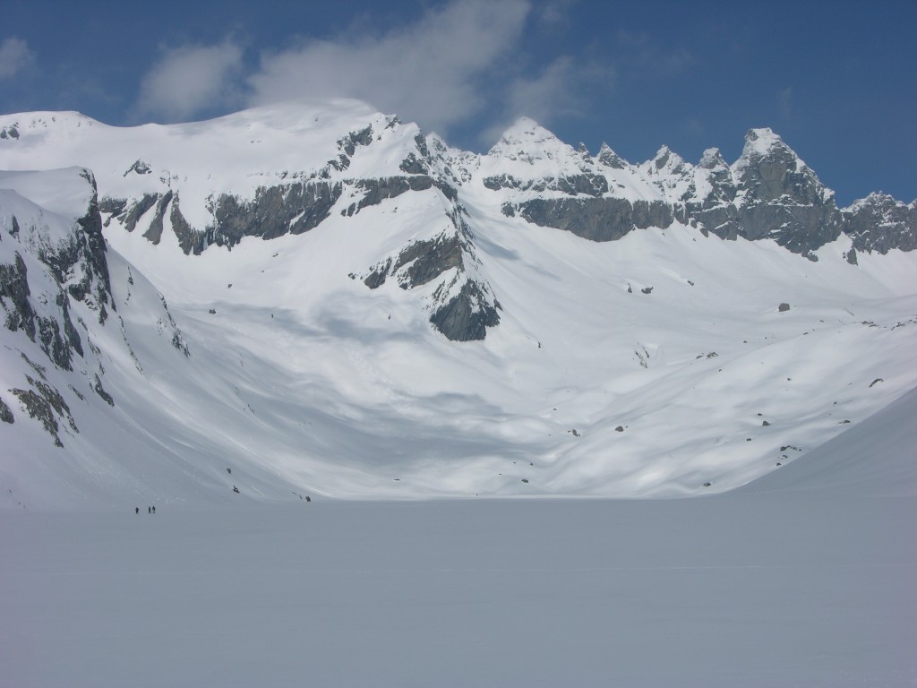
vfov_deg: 23.7
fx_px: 1642
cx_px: 458
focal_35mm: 62
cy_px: 344
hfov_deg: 31.2
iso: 50
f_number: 8
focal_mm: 15.7
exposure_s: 1/584
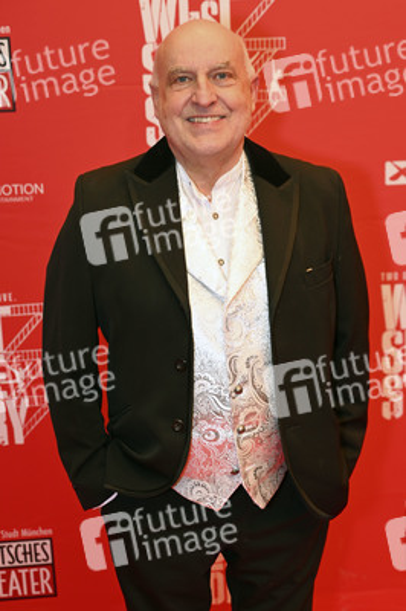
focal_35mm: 50
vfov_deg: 39.6
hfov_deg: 26.9
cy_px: 306
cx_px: 203
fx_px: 847
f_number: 2.8
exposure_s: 1/125
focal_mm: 50
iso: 1250
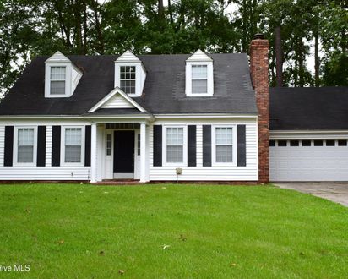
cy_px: 140
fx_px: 422
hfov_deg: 44.8
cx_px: 181
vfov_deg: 36.5
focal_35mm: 41
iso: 400
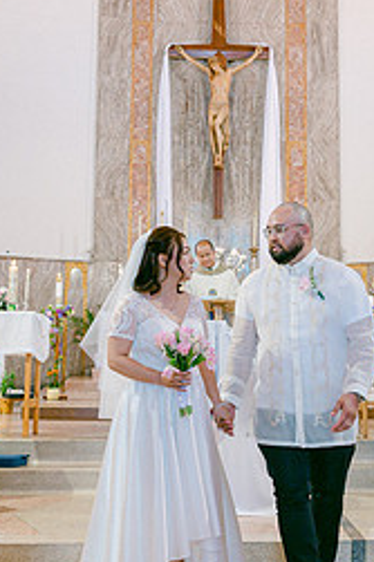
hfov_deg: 24.1
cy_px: 253
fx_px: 874
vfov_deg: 35.6
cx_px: 240
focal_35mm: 56
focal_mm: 24
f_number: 3.5
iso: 1600
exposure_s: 1/160
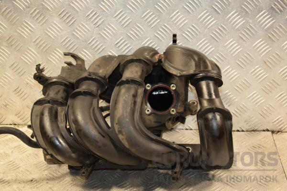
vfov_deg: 21.6
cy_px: 96
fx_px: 502
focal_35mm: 63
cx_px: 144
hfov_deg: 31.9
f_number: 4.8
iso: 800
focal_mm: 42
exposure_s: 1/100
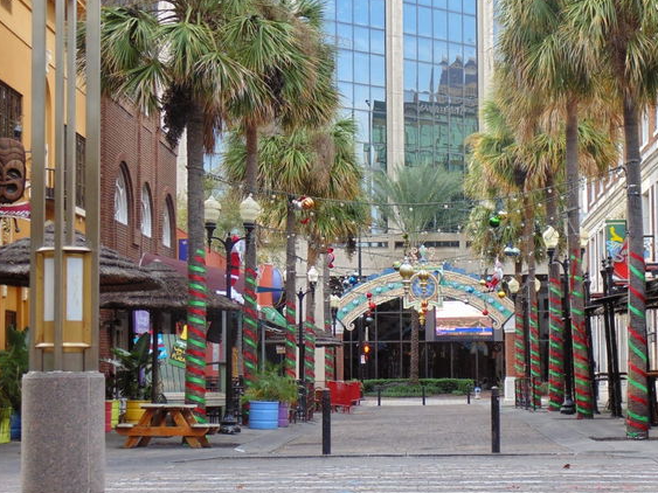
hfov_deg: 19.4
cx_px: 390
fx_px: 1919
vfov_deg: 14.6
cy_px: 254
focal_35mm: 101
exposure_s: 1/50
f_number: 4.3
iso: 100
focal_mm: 14.1
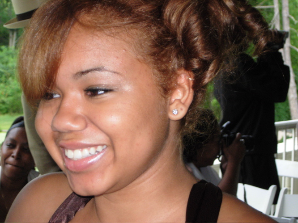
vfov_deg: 14.4
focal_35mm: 103
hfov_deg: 19.1
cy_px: 112
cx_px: 149
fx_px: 886
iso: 200
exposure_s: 1/256
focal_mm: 21.5
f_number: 4.7
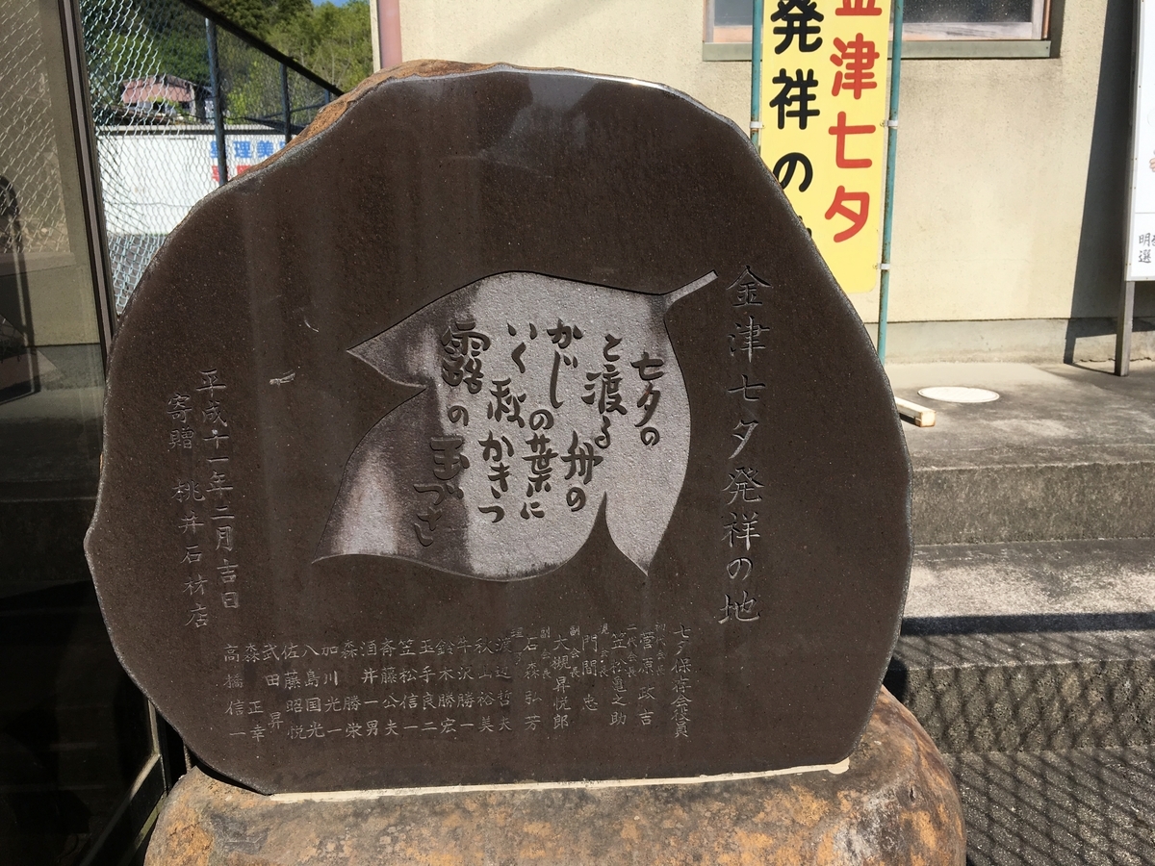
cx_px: 578
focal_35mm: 29
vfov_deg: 48.2
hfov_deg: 61.7
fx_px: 968
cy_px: 433
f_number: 2.2
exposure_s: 1/1709
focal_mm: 4.15
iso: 25
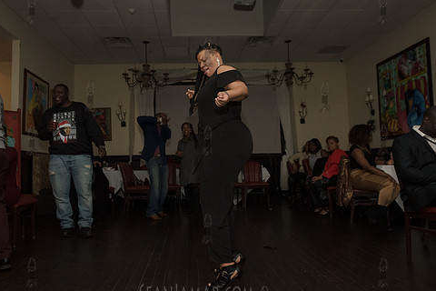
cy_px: 140
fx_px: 351
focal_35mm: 29
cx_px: 207
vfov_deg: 45.0
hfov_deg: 63.6
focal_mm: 24
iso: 2000
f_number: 5
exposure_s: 1/250
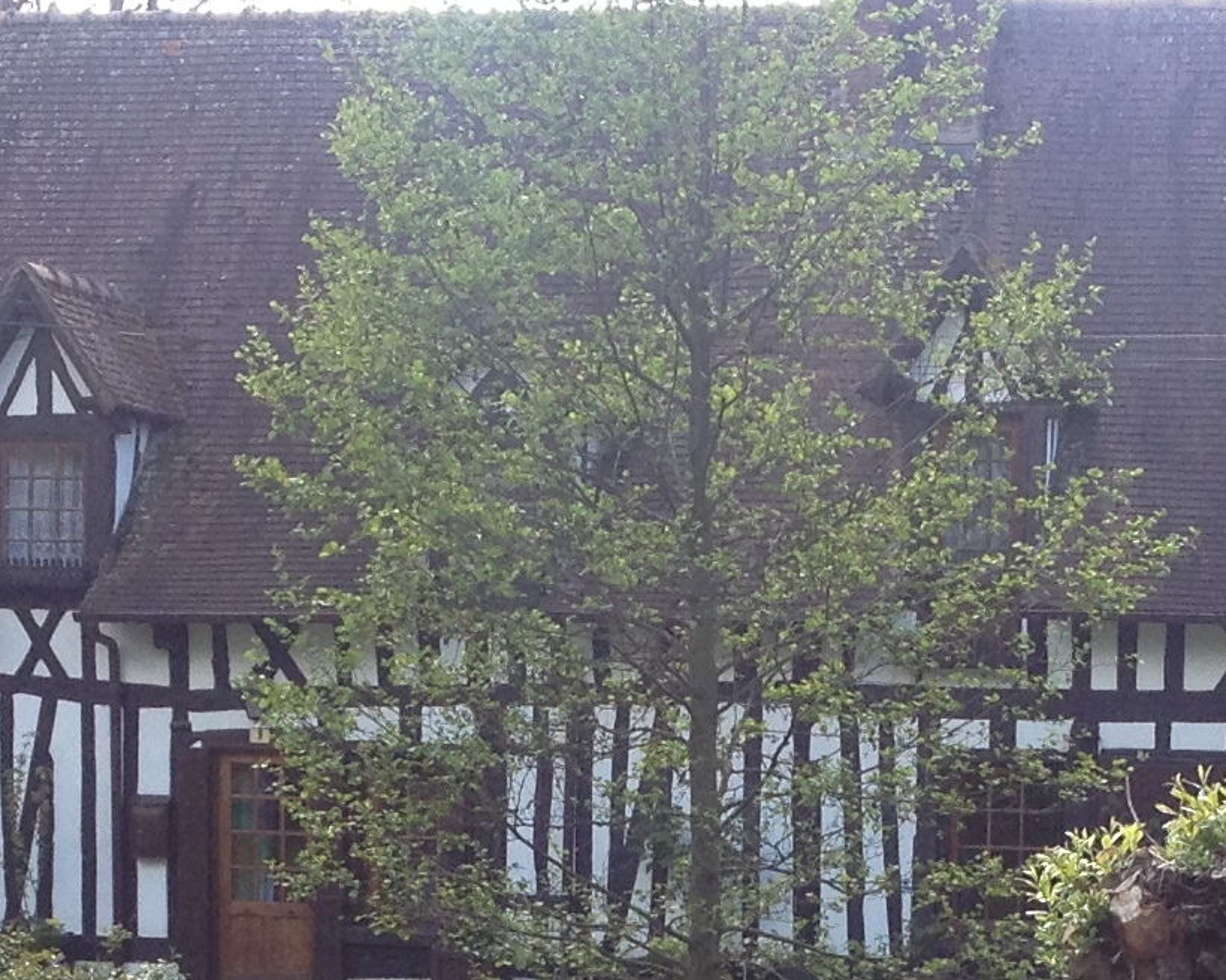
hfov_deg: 14.1
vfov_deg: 11.0
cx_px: 885
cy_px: 1322
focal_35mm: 136
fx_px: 4935
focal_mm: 4.28
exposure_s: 1/274
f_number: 2.4
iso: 50
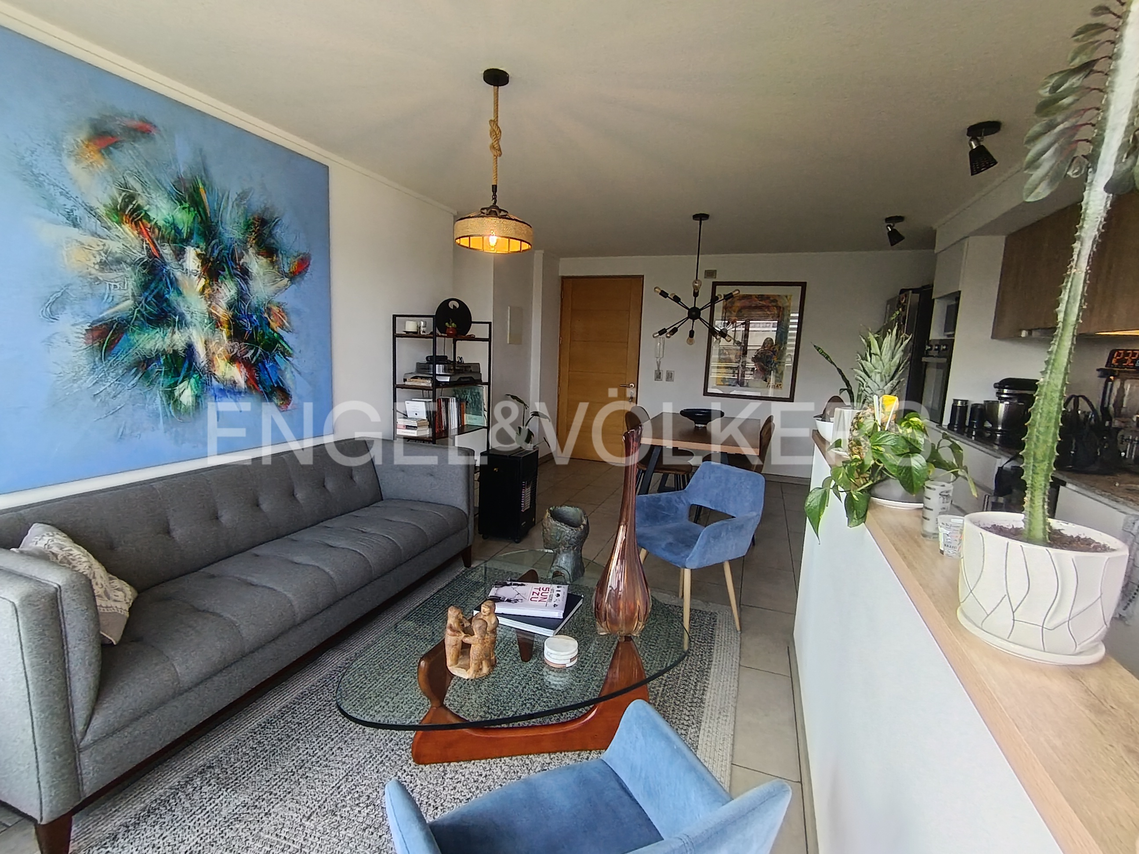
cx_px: 570
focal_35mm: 17
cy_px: 427
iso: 293
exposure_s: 1/100
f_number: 2.2
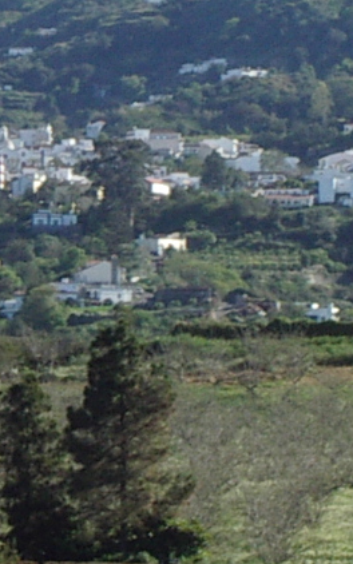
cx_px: 147
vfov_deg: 5.2
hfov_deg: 3.3
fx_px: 6184
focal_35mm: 402
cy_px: 32
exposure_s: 1/100
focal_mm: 15.2
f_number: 8.3
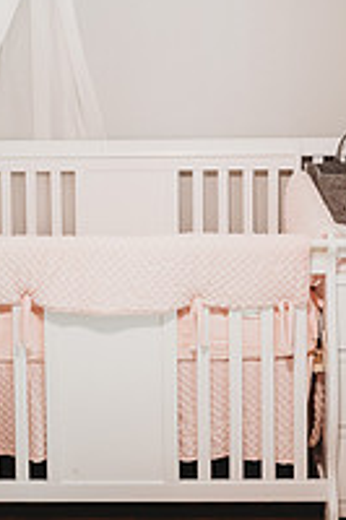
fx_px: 780
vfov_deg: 34.8
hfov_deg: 25.0
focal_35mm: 54
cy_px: 52
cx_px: 166
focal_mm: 24
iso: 3200
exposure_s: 1/160
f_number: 2.2
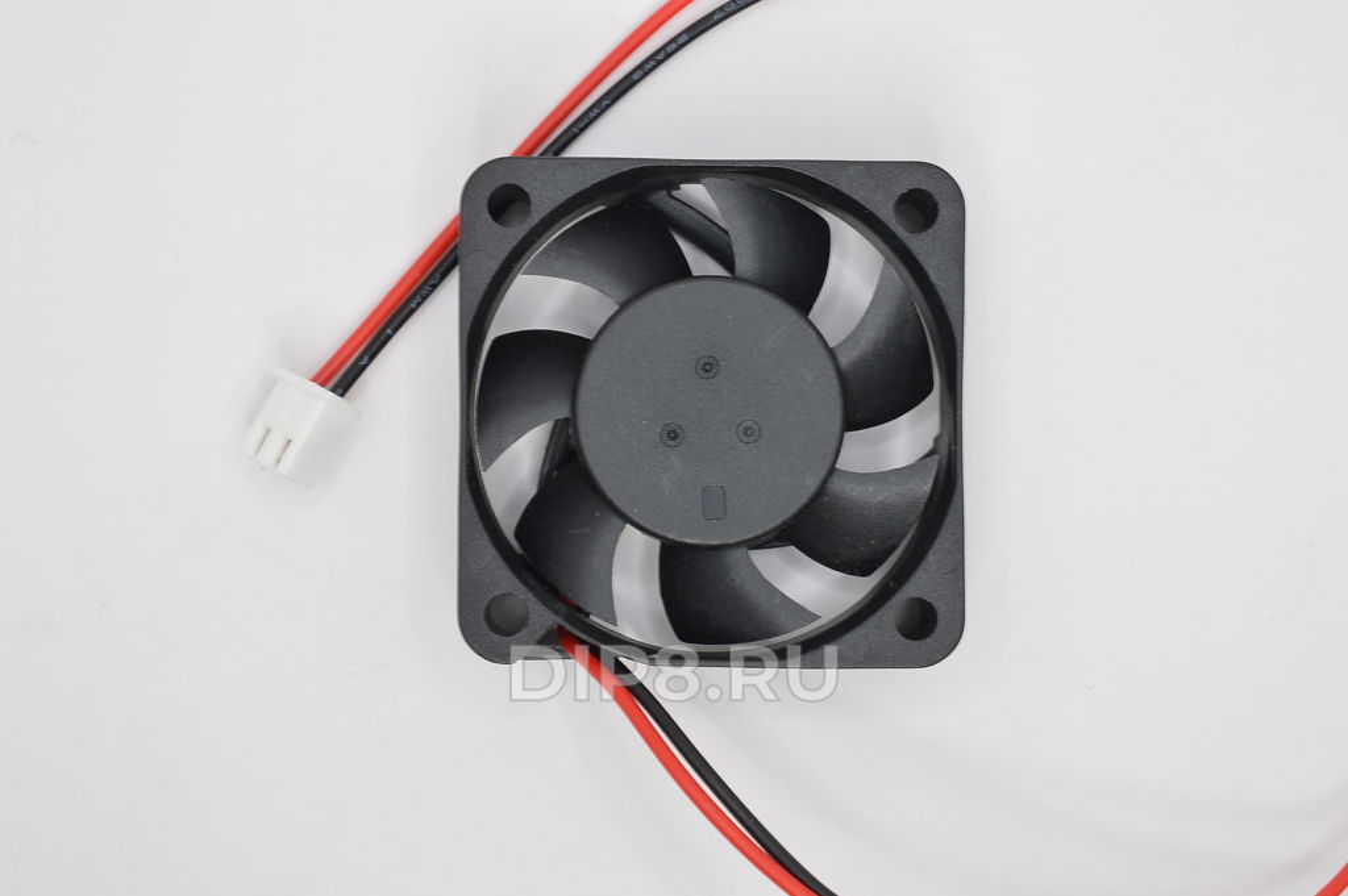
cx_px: 674
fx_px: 2245
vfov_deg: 22.6
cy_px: 448
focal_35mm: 60
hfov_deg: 33.4
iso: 100
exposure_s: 1/13
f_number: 18
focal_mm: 40
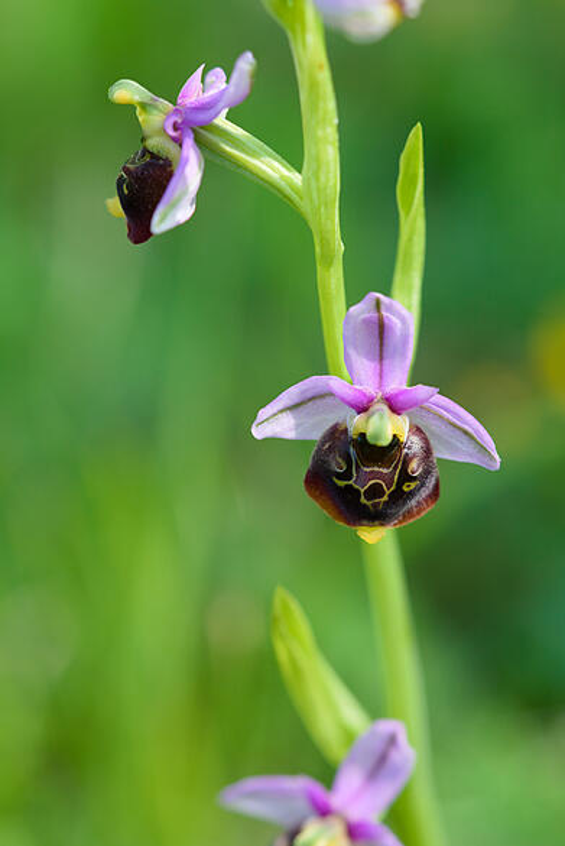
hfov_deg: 10.2
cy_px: 423
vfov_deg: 15.2
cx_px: 282
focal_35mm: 135
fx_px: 3172
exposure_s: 1/160
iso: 125
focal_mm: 90
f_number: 4
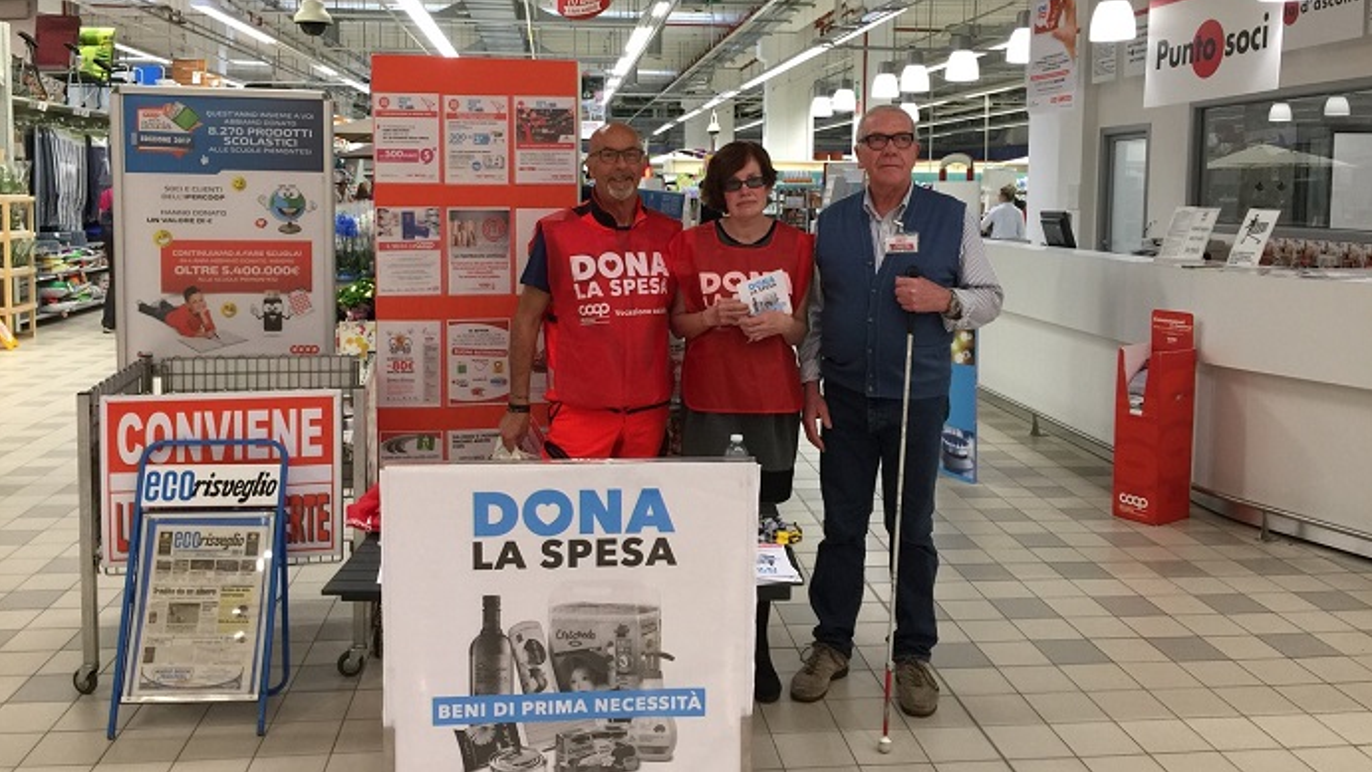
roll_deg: -1.1
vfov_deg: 36.4
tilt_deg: -4.0
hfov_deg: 61.0
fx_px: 1164
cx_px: 693
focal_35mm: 32
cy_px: 279
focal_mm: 4.15
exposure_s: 1/33
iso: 64
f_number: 2.2
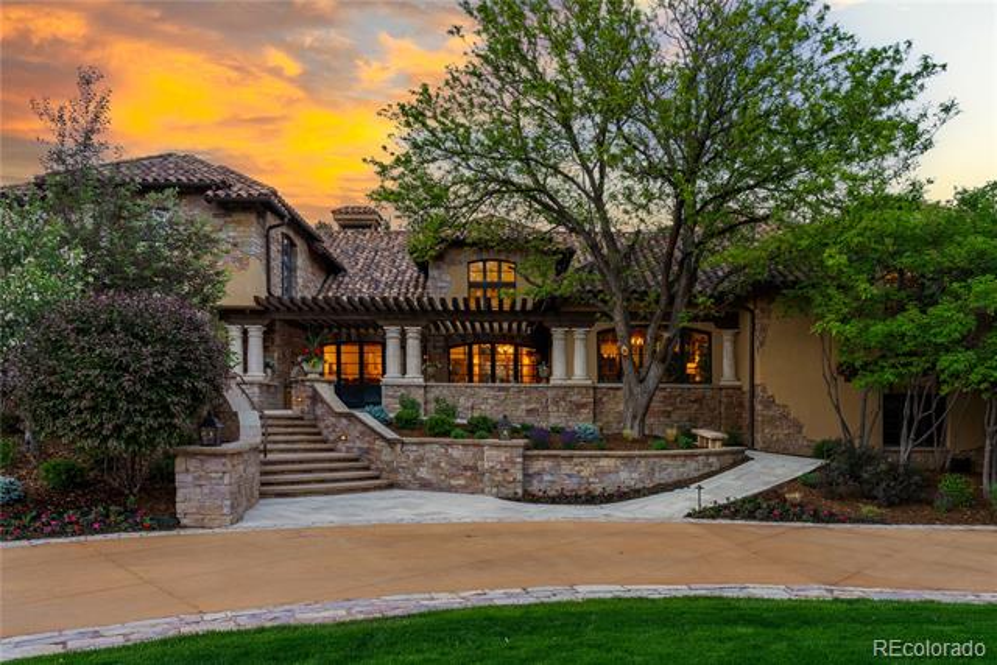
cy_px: 332
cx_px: 498
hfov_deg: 73.7
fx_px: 665
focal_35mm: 24
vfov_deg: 53.2
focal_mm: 24
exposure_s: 1/5
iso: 100
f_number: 9
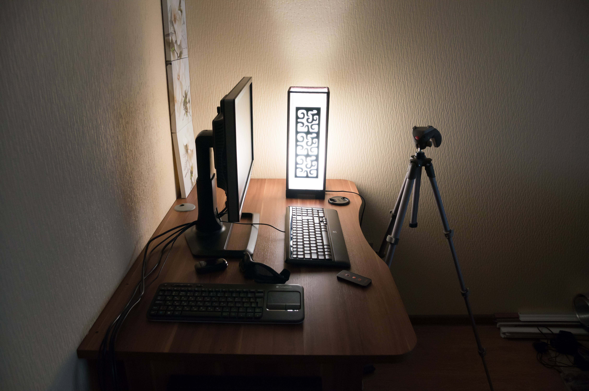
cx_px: 294
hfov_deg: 70.5
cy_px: 196
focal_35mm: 26
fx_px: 417
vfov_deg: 50.3
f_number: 4
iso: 800
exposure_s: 1/80
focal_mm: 17
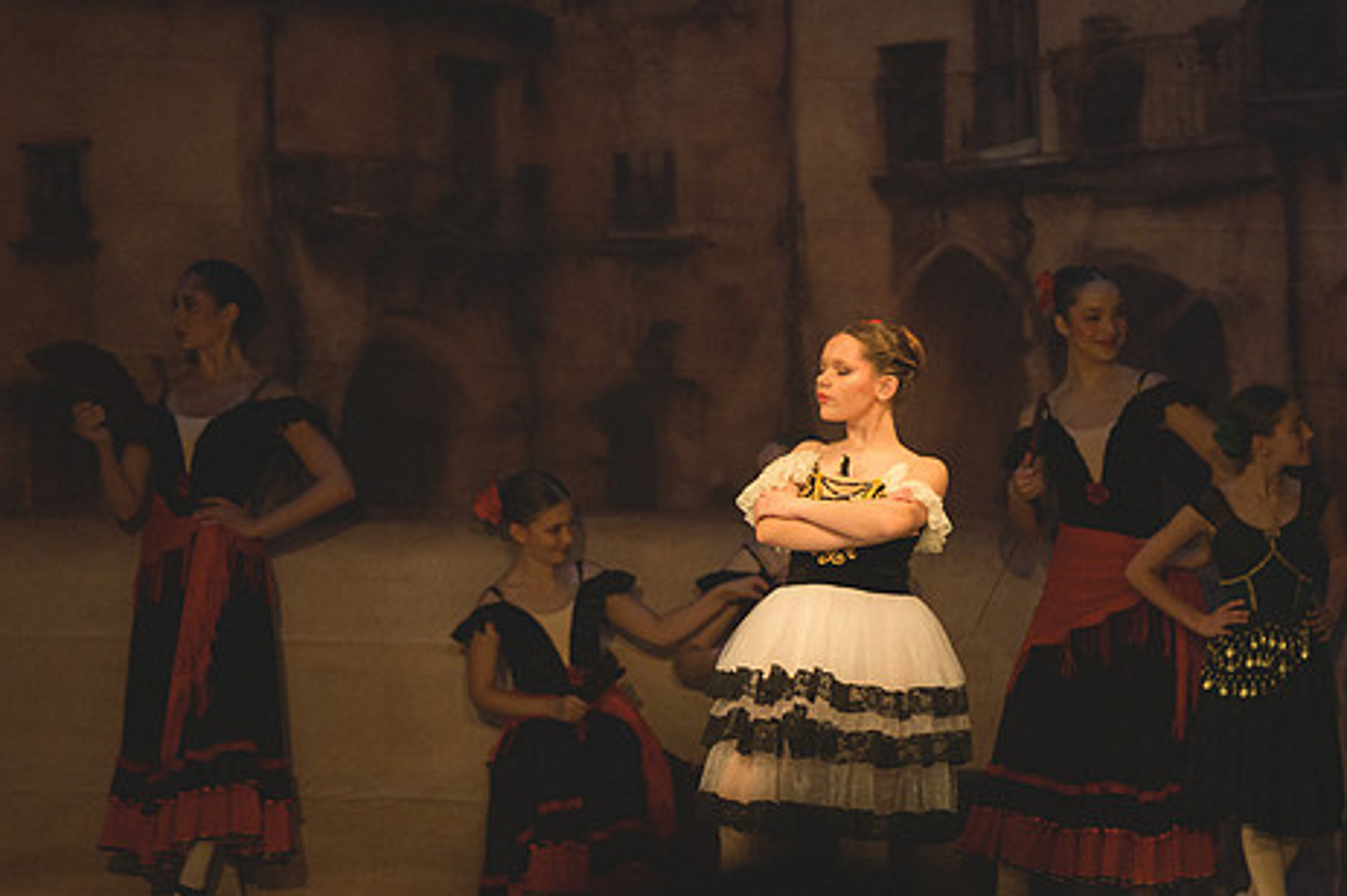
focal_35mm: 376
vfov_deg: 3.7
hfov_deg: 5.5
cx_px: 809
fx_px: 14058
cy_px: 492
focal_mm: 200
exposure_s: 1/400
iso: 3200
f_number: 2.8
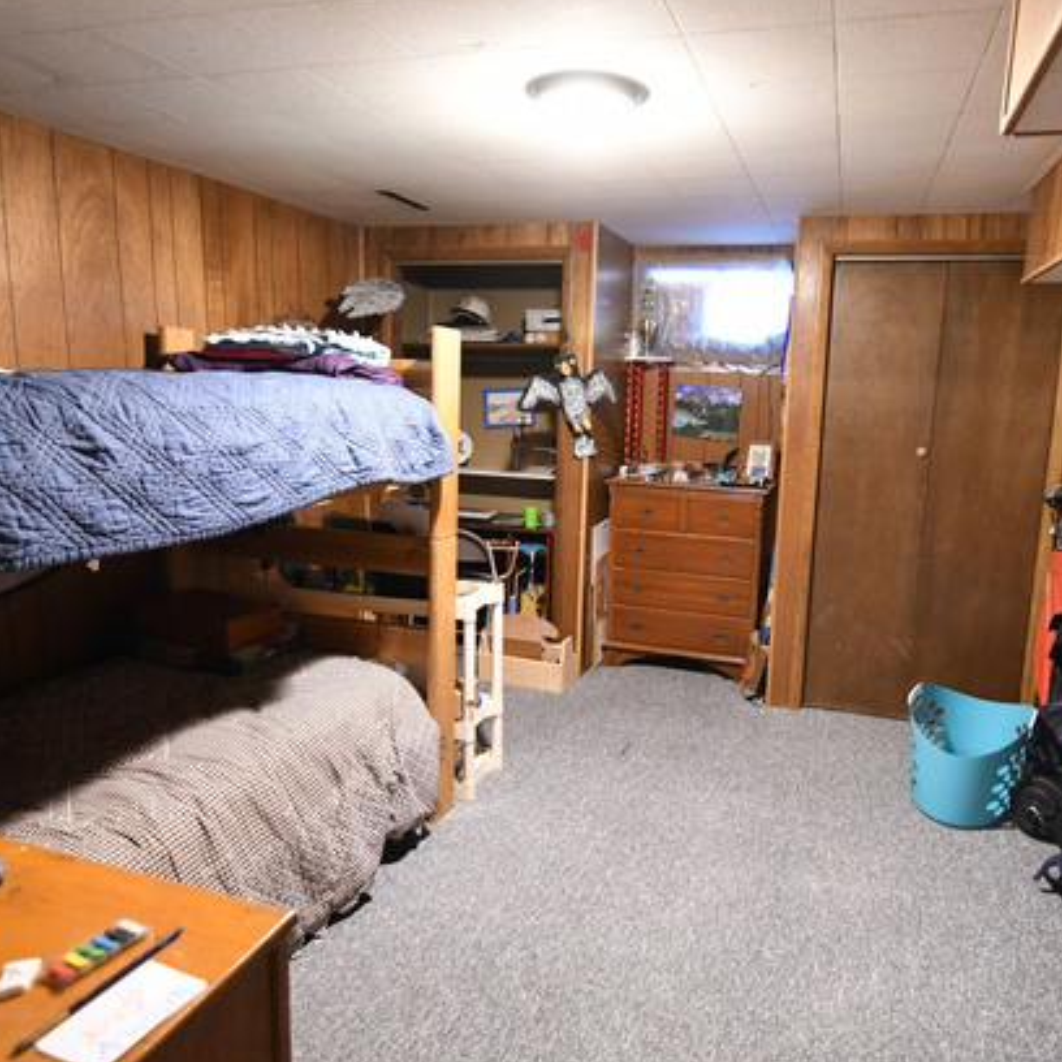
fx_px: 833
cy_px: 523
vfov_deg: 65.0
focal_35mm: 24
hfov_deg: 64.7
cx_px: 604
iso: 1600
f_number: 2.8
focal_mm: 12
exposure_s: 1/20
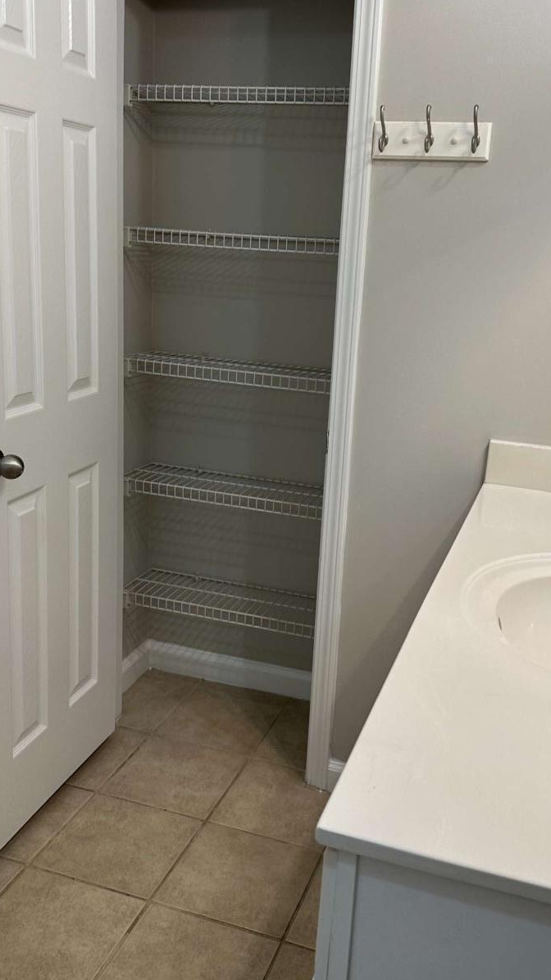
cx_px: 290
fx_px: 909
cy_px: 470
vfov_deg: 56.6
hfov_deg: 33.7
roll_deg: -3.1
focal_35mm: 35
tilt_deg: -15.1
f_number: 1.78
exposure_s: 1/60
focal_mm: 6.86
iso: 125
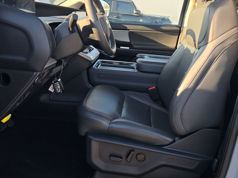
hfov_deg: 45.8
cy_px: 71
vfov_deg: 35.0
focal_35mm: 41
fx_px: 282
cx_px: 112
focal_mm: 6.5
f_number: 1.4
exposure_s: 1/224
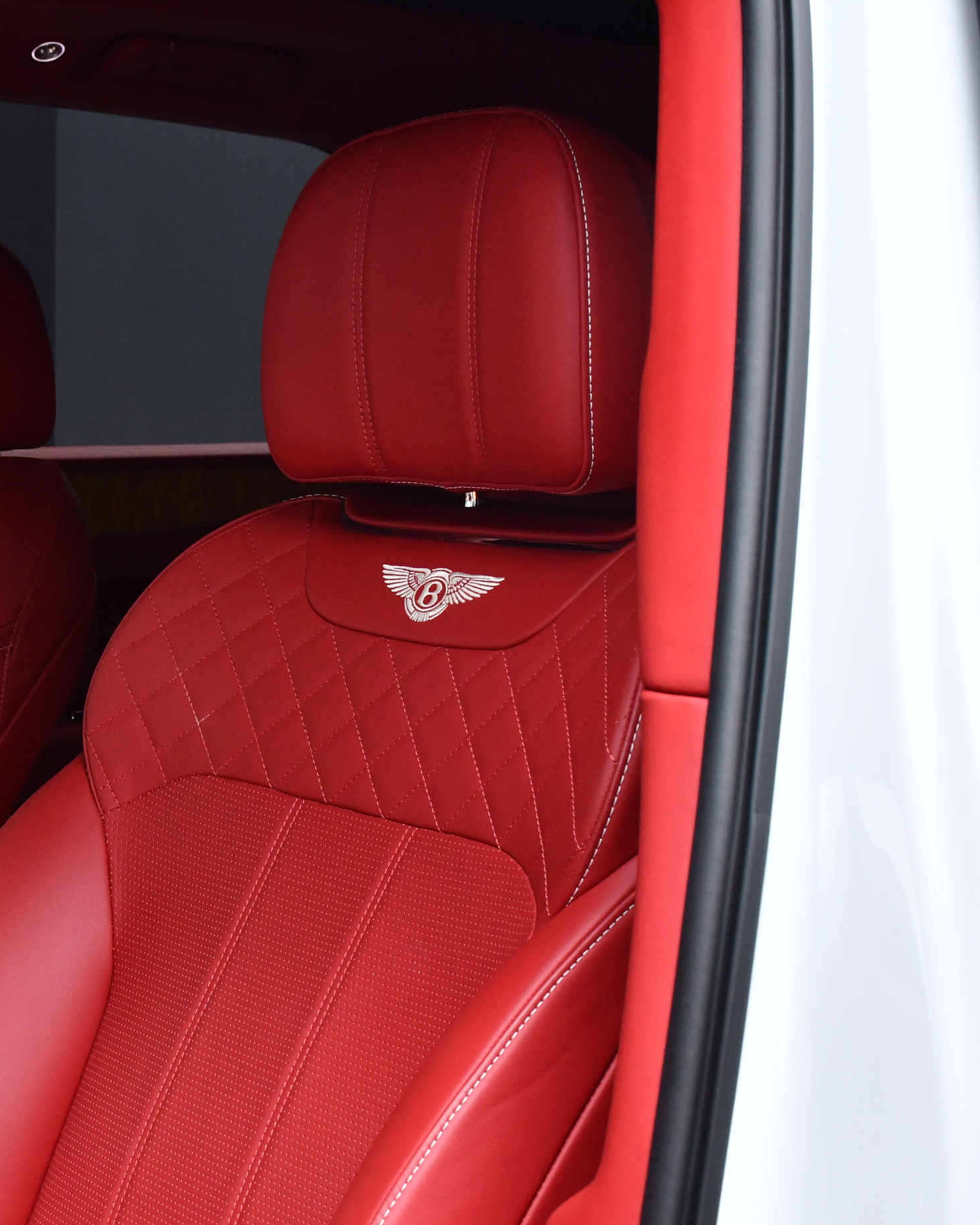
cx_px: 82
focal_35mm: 68
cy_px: 609
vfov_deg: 27.9
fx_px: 2466
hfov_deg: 21.9
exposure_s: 1/50
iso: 1250
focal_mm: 32
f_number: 8
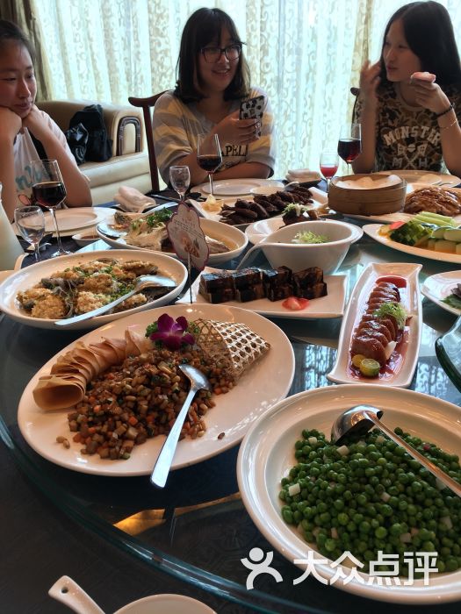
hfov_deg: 48.2
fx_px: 515
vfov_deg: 61.7
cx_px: 230
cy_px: 307
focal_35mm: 29
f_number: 2.2
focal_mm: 4.15
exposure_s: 1/33
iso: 25
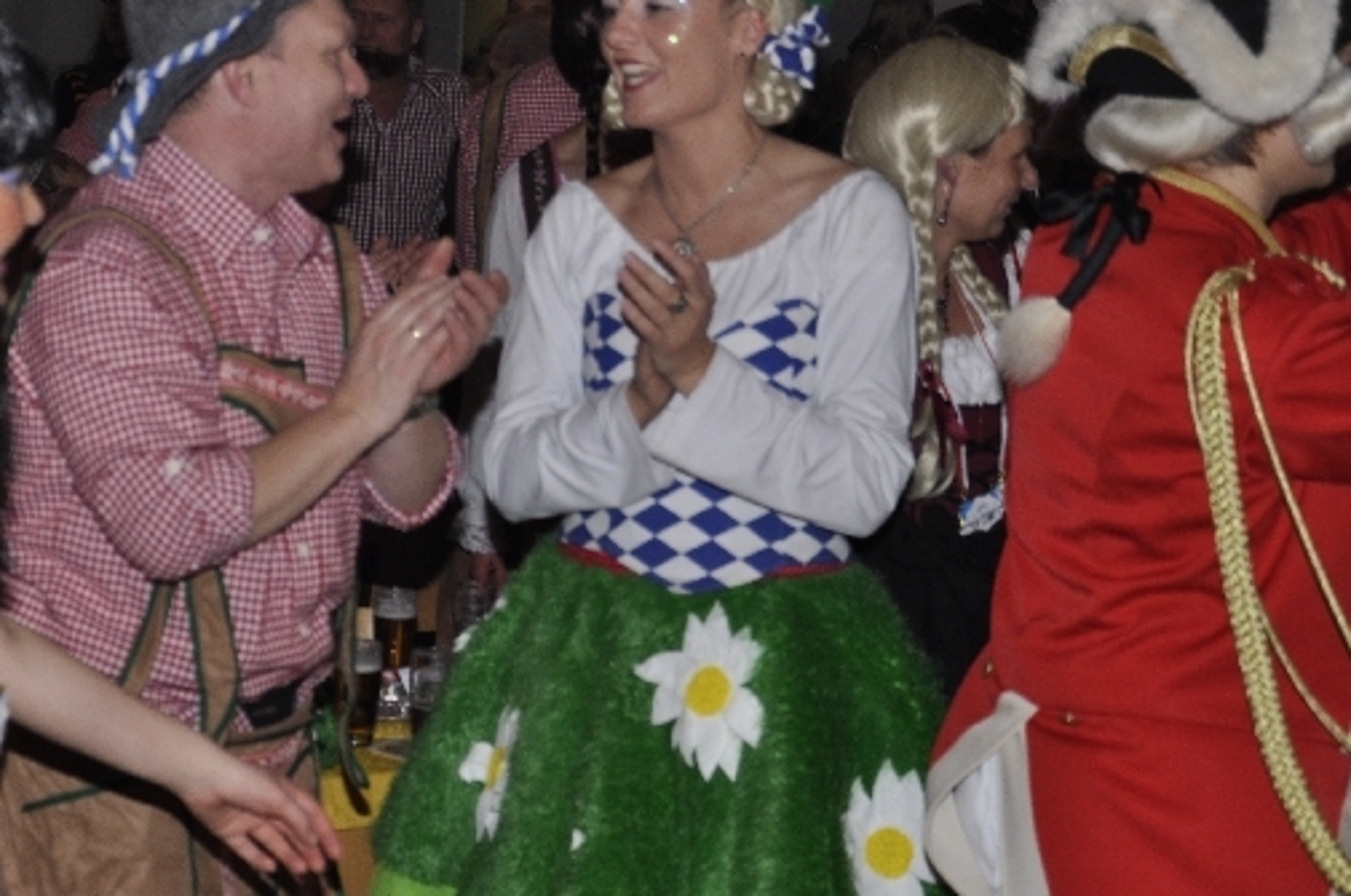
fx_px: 3559
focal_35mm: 95
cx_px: 452
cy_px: 245
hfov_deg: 21.4
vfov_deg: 14.3
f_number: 4.8
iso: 400
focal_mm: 40
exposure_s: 1/60
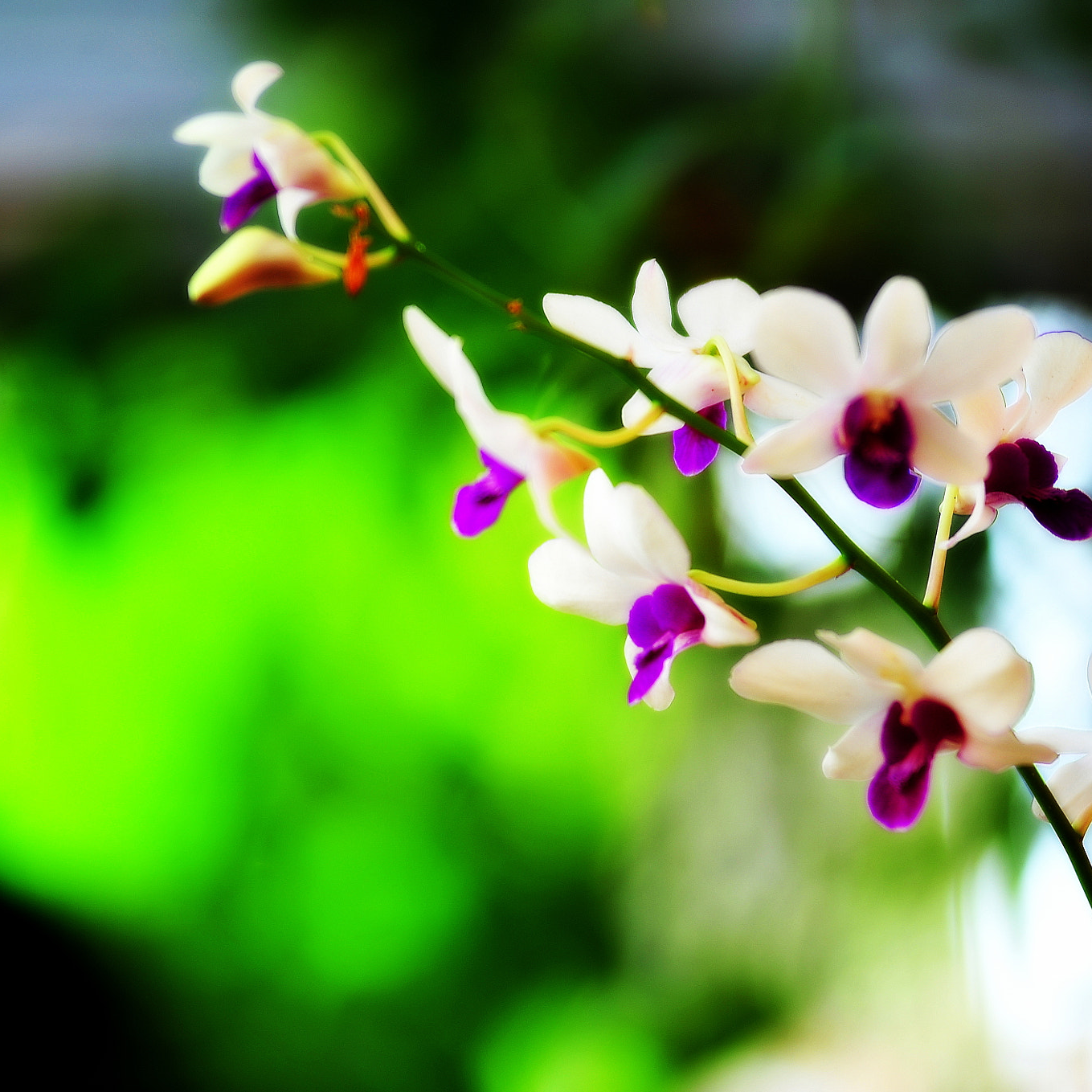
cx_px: 486
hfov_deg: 6.8
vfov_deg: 6.8
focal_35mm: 256
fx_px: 9137
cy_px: 546
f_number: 3.2
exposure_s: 1/125
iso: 200
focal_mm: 200
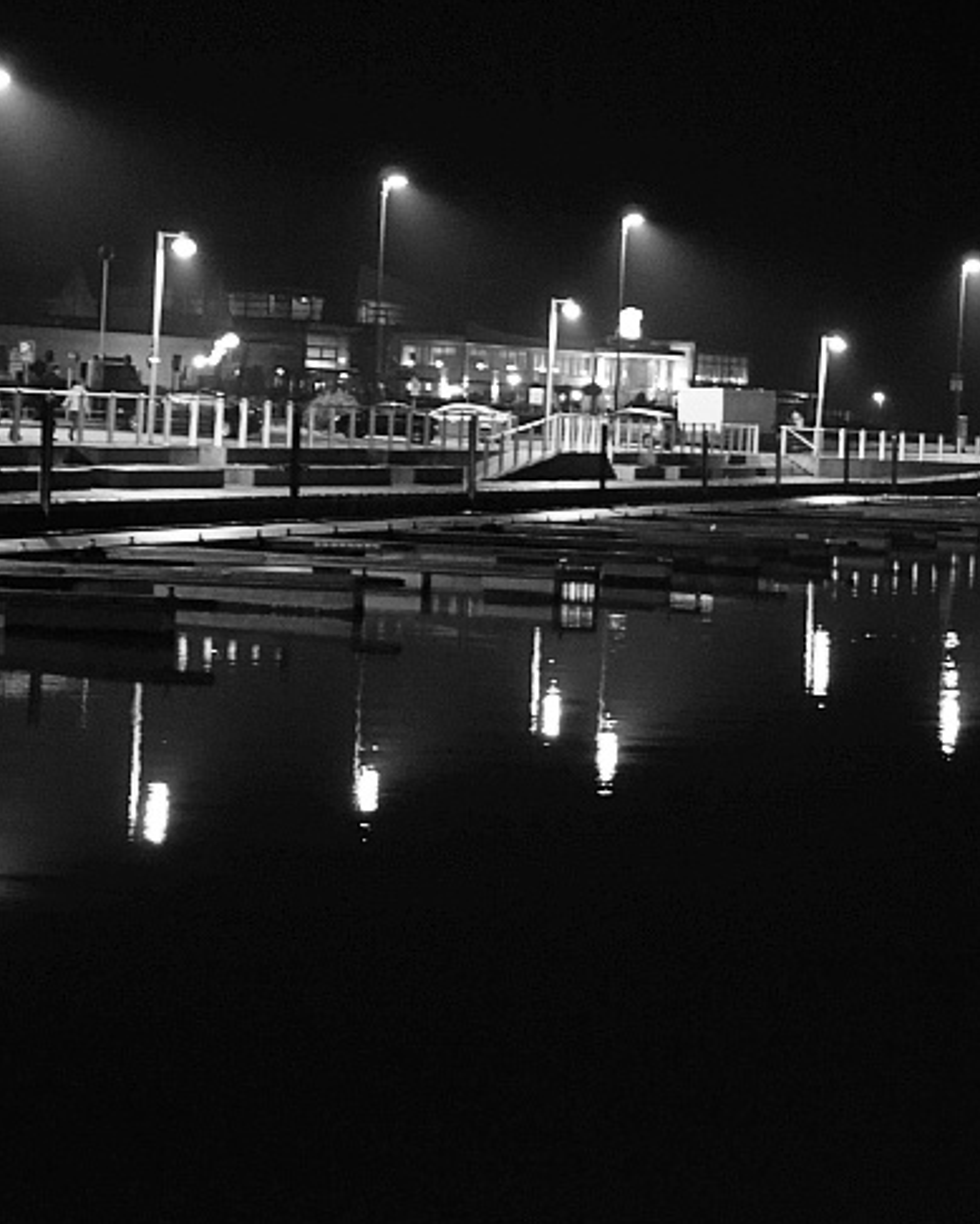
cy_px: 457
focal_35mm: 95
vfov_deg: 20.1
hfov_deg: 16.1
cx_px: 781
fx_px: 3443
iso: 3200
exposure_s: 1/5
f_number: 4.2
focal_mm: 32
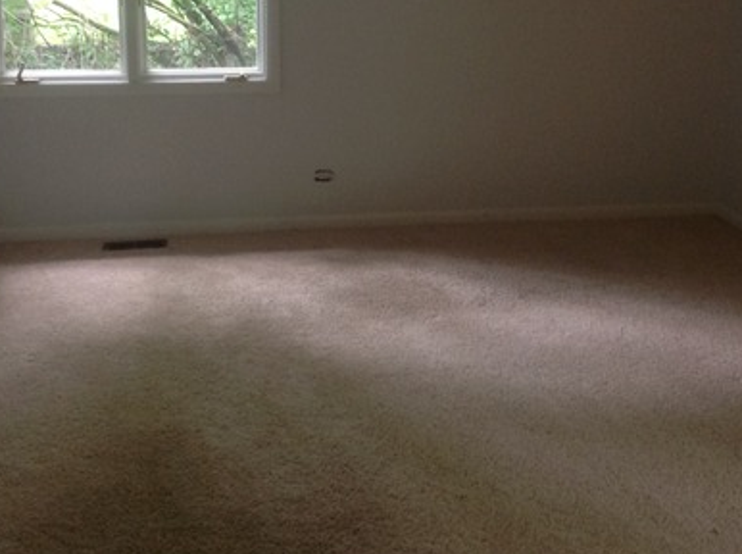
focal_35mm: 58
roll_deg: -0.3
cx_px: 344
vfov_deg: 24.8
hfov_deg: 33.3
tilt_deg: -10.6
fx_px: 1241
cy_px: 115
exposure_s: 1/15
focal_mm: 4.28
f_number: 2.4
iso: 160
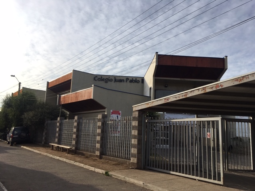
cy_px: 96
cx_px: 128
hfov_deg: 61.7
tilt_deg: +8.5
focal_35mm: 29
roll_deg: -1.8
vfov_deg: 48.2
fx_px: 214
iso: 25
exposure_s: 1/1183
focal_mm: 4.15
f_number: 2.2
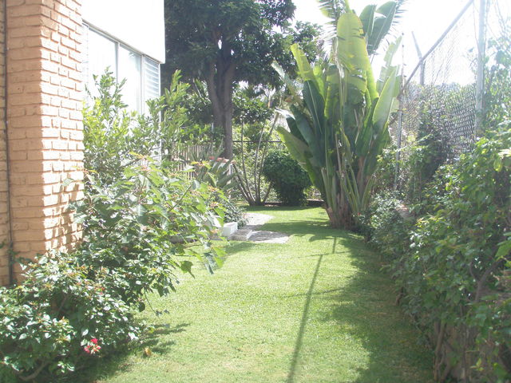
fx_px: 561
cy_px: 192
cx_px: 256
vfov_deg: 37.7
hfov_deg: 49.0
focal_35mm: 38
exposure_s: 1/250
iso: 80
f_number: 3.5
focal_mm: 6.7
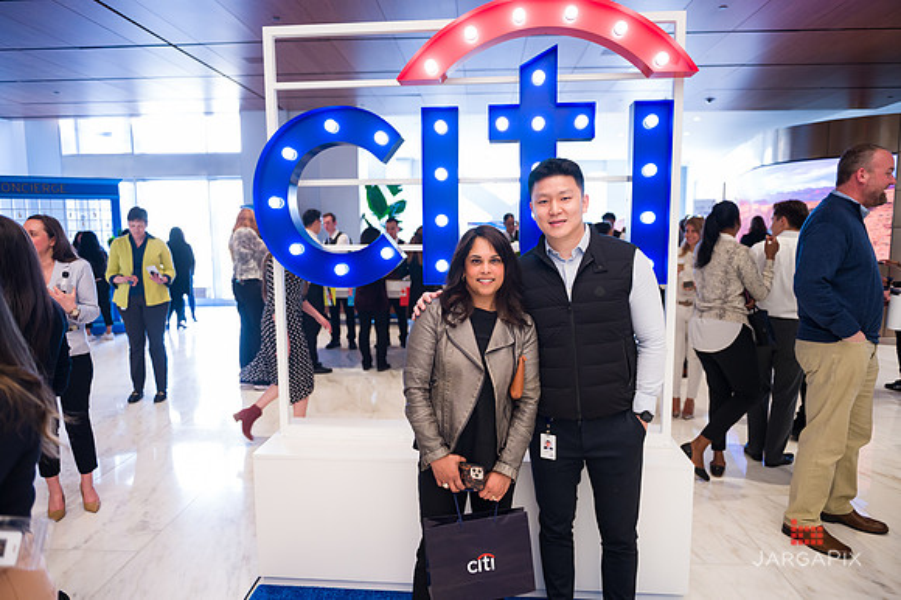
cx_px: 450
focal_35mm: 24
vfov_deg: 53.1
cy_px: 300
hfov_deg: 73.8
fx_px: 600
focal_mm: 24
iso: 1600
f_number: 3.2
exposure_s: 1/200
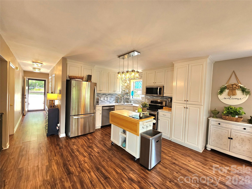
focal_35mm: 13
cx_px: 126
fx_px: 95
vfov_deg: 89.9
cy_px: 94
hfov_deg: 106.2
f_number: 2.2
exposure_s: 1/77.5
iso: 100
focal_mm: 2.2
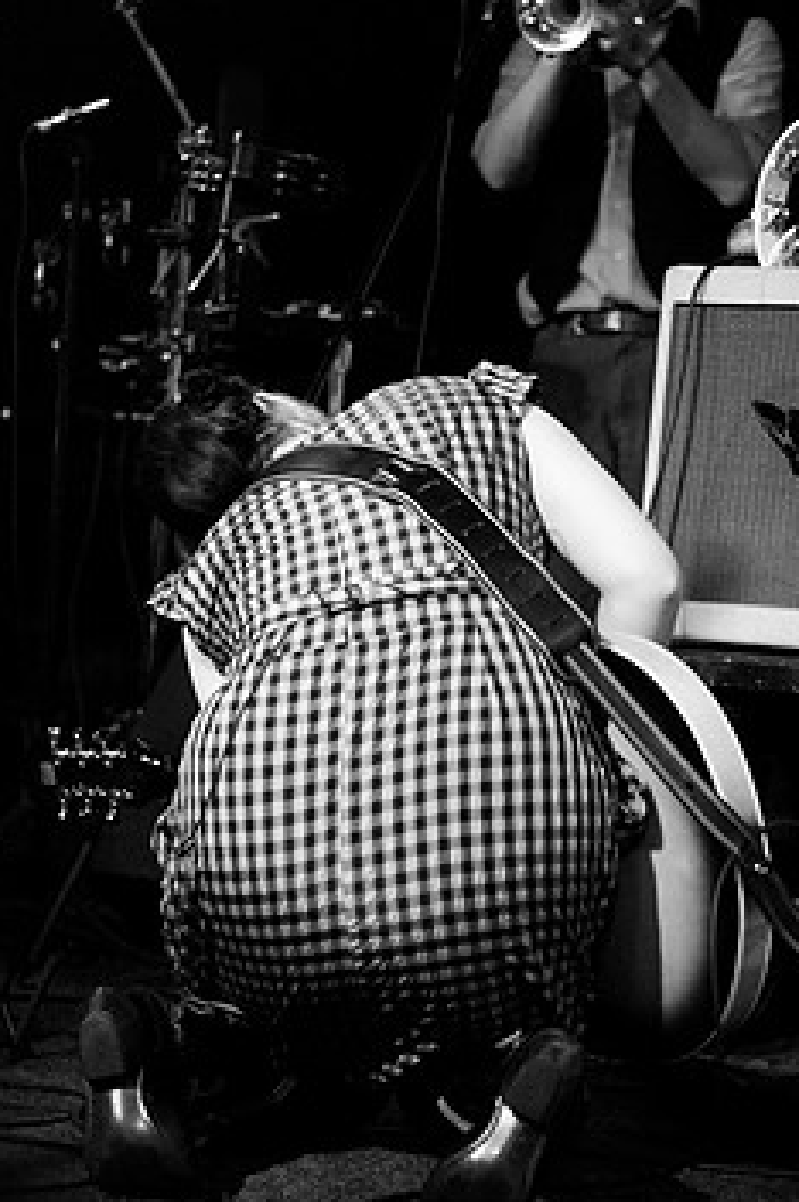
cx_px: 500
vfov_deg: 21.3
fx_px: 3202
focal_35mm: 96
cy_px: 540
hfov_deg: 14.2
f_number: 2.2
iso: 1000
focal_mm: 50
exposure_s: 1/50
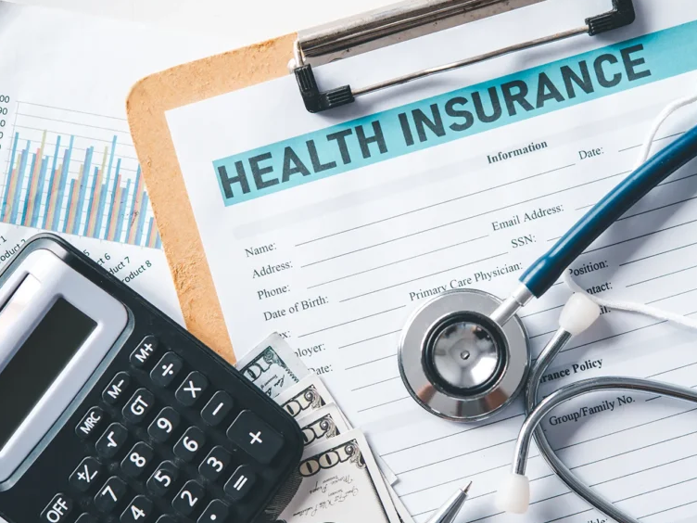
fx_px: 1651
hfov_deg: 23.8
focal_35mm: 82
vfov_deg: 18.0
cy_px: 293
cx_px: 446
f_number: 4
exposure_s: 1/80
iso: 200
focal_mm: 60
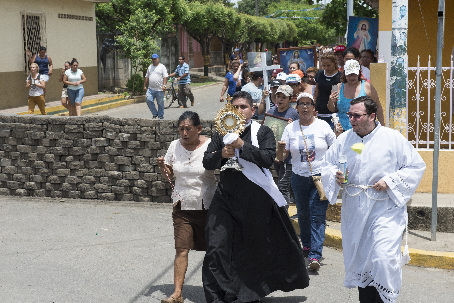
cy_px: 152
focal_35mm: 70
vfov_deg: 19.5
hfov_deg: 28.8
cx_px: 227
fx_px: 883
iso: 500
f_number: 10
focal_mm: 70
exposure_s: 1/800
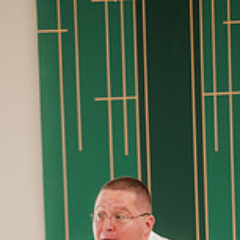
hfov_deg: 3.5
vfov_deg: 3.5
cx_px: 113
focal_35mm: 501
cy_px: 326
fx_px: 3930
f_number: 2.8
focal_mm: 200
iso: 400
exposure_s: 1/160
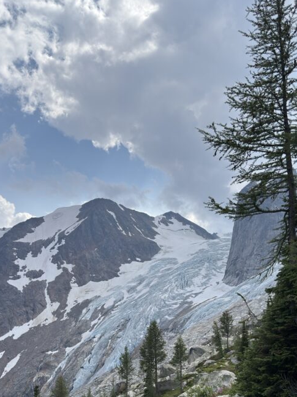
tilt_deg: +7.5
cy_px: 279
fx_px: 435
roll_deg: -0.4
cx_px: 164
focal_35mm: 38
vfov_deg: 47.8
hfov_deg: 37.7
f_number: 1.78
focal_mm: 6.76
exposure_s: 1/5618
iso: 64
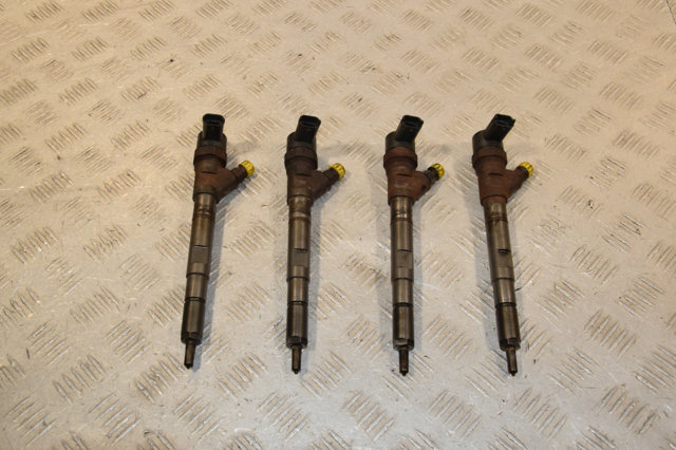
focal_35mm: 38
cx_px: 338
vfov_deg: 35.5
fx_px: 704
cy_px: 225
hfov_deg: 51.3
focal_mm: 25
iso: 800
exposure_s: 1/200
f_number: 8
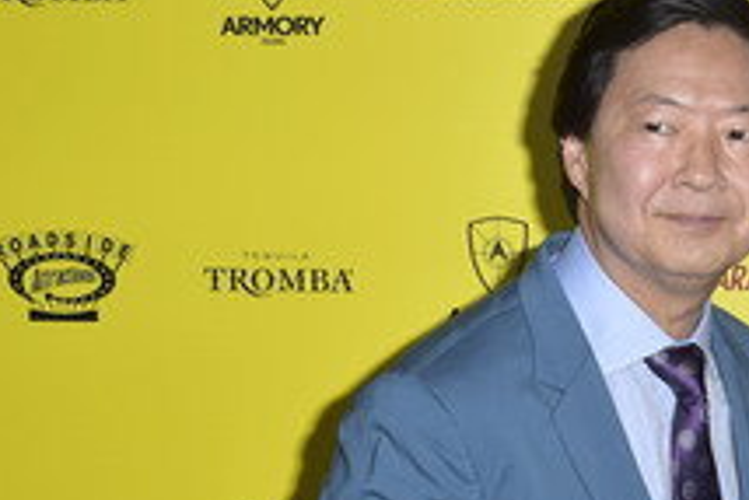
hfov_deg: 19.5
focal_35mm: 101
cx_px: 770
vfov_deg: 13.5
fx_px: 2103
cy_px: 434
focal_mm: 48
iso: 250
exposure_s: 1/250
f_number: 6.3
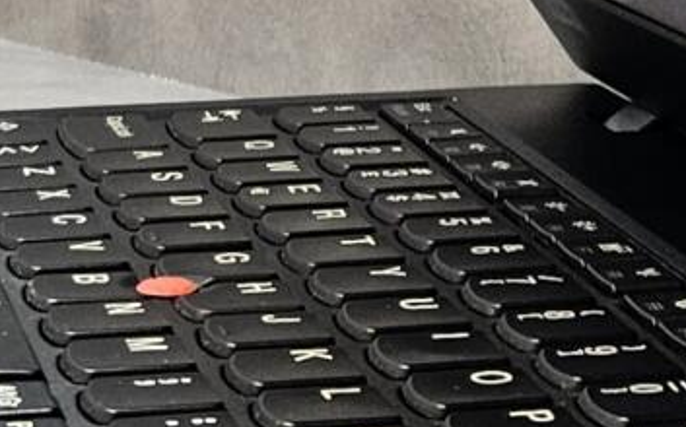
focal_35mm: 177
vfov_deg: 7.2
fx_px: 3307
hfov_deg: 11.8
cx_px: 212
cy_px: -264
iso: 200
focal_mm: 5.4
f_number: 1.8
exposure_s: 1/100
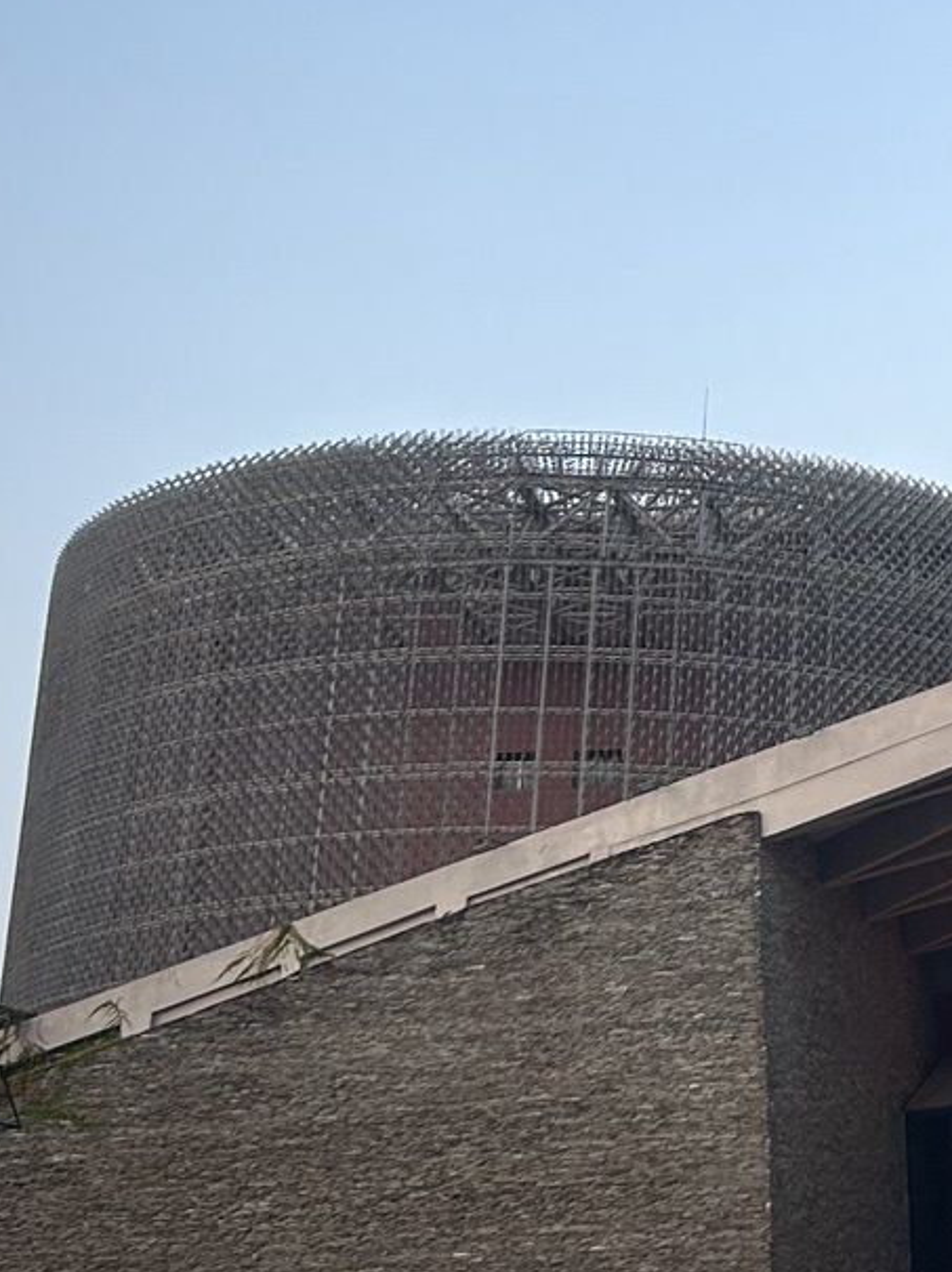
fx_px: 3157
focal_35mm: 86
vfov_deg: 22.4
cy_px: 193
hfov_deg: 16.1
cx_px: 1307
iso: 50
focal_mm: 5.7
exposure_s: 1/274
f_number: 1.5
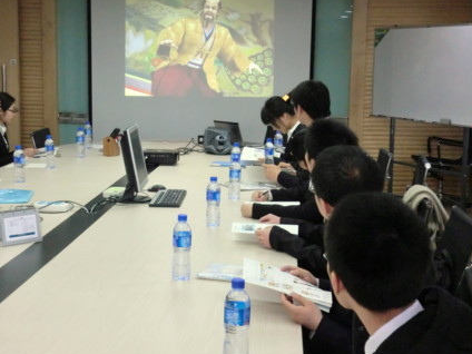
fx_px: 832
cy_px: 135
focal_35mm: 61
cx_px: 181
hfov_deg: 31.6
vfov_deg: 24.0
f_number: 3.4
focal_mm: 8.46
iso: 320
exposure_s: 1/60
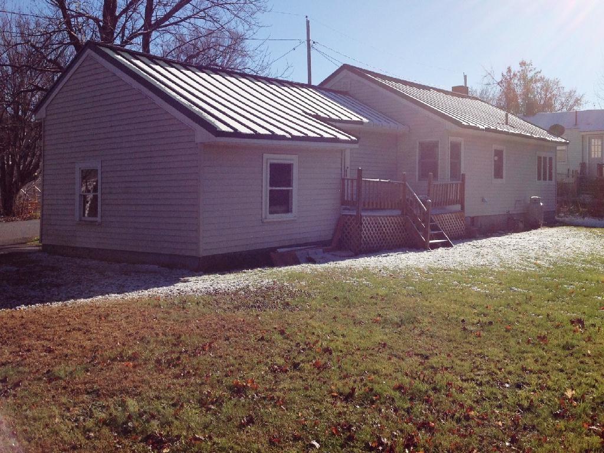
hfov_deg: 52.6
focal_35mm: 35
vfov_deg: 40.7
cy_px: 226
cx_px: 302
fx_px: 611
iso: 50
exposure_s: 1/3367
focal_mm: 4.28
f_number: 2.4
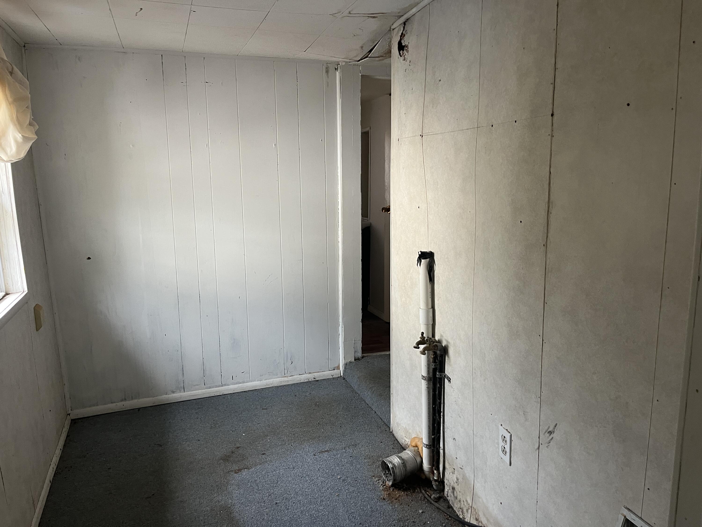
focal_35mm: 26
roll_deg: +0.3
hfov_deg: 67.3
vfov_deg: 53.1
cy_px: 264
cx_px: 351
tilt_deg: -7.7
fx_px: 527
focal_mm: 5.1
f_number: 1.6
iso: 200
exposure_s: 1/60
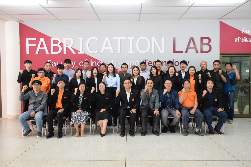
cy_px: 84
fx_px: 230
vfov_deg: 40.0
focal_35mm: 33
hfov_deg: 57.2
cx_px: 126
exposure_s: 1/90
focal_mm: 22
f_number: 5.6
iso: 4000
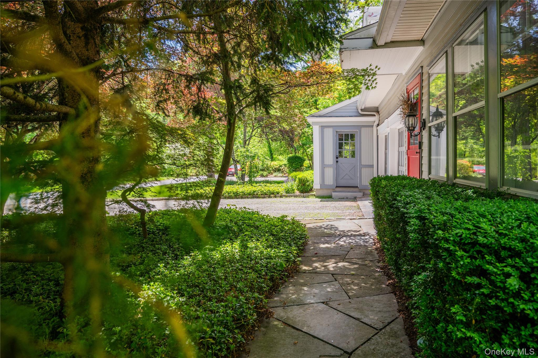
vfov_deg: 53.1
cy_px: 179
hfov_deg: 73.8
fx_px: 358
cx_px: 269
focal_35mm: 24
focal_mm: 24
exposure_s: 1/125
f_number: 5.6
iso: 100
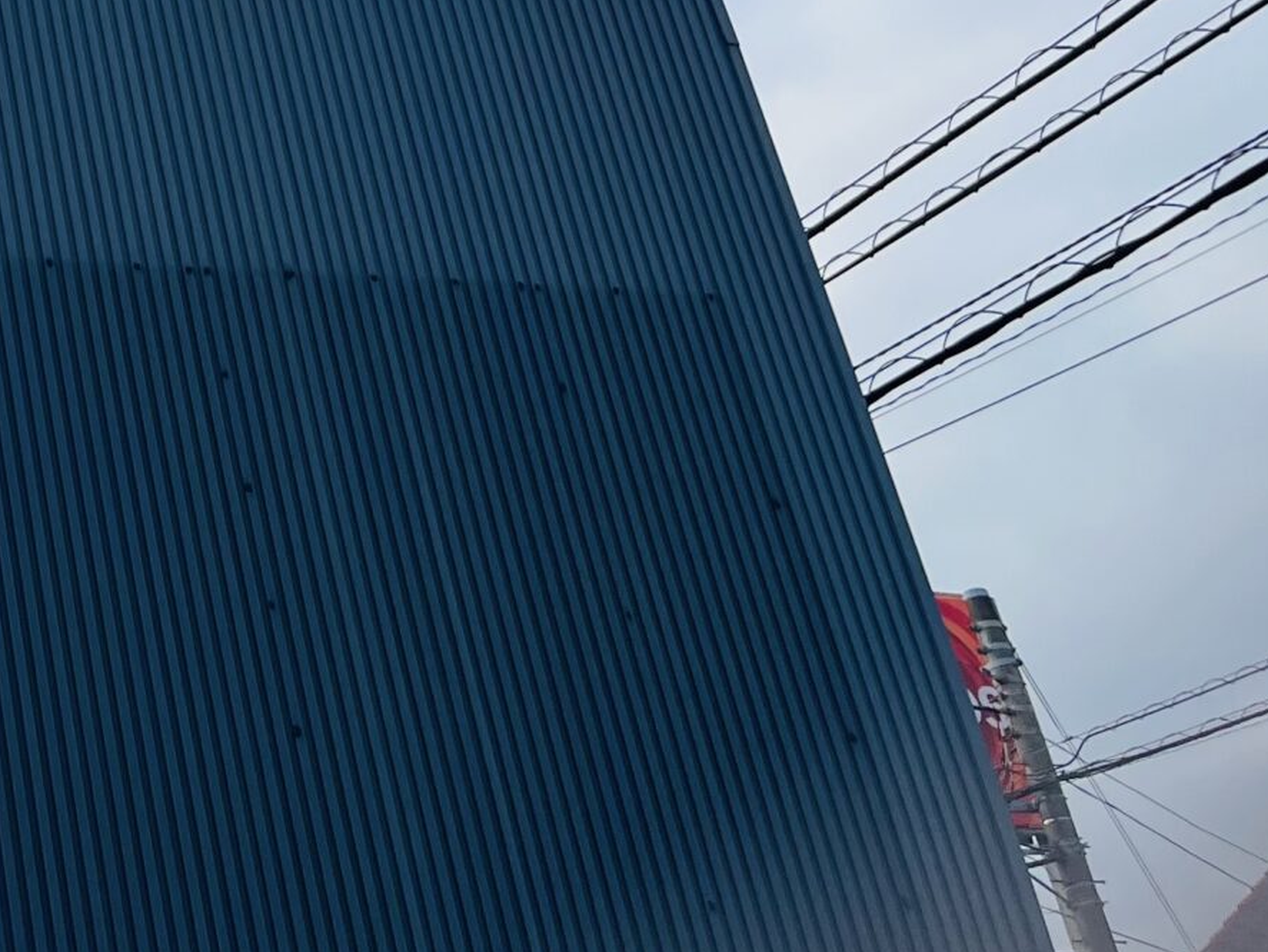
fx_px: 2748
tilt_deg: +38.4
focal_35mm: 75
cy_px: -380
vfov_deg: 18.0
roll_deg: +6.5
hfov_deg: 23.2
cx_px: -359
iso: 50
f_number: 1.6
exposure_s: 1/3049
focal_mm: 5.1
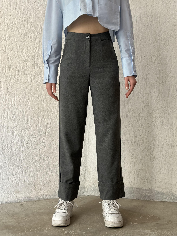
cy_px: 118
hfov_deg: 30.3
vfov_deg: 39.7
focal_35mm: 48
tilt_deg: -0.5
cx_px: 88
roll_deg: -0.1
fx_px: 327
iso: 125
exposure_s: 1/108
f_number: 1.78
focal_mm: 6.86
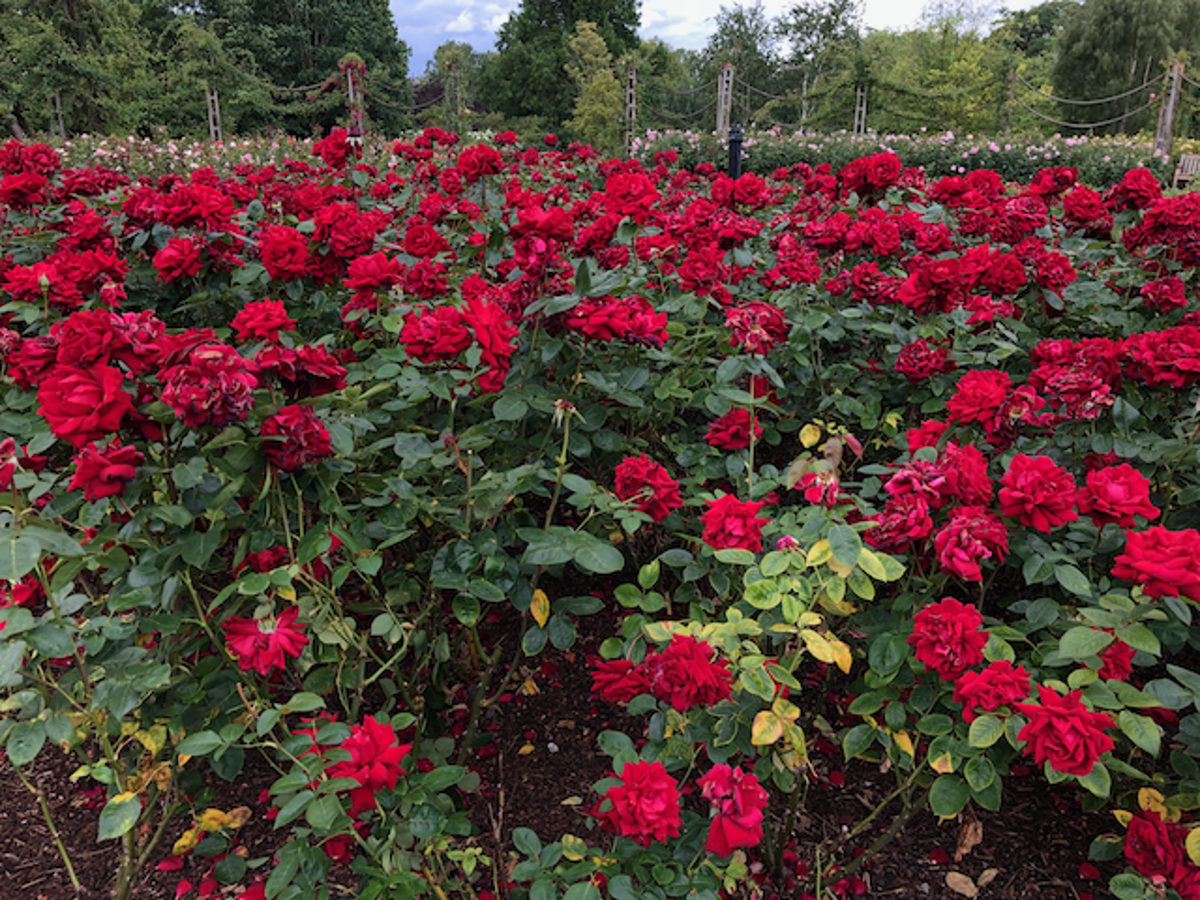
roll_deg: +0.3
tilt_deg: -17.5
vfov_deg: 49.7
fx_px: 971
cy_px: 450
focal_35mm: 28
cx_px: 600
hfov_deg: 63.4
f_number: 1.8
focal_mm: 3.99
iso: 20
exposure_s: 1/135
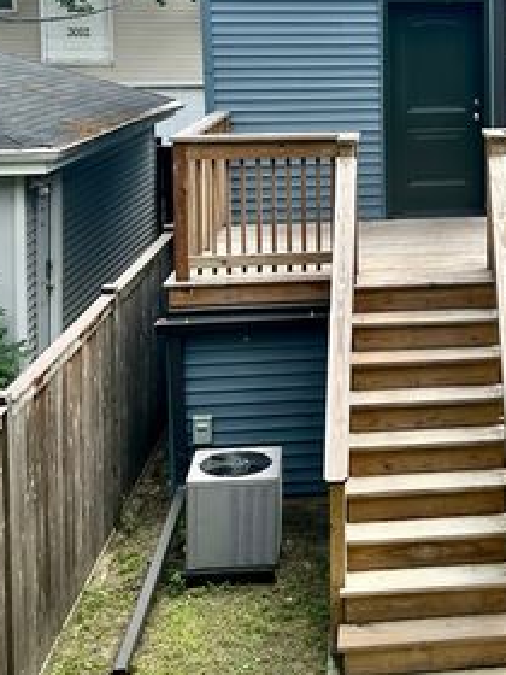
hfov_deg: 22.6
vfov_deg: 30.4
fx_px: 1208
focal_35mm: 62
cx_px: 528
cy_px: 124
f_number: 1.5
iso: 50
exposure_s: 1/1048
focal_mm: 5.7
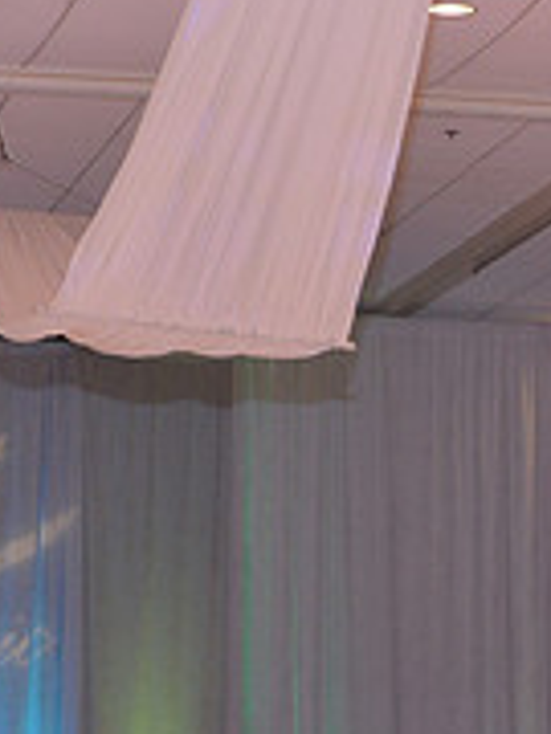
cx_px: 757
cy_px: 1028
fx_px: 4605
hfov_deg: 6.8
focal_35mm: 217
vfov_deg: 8.9
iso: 2000
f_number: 5.6
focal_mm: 70
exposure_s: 1/250
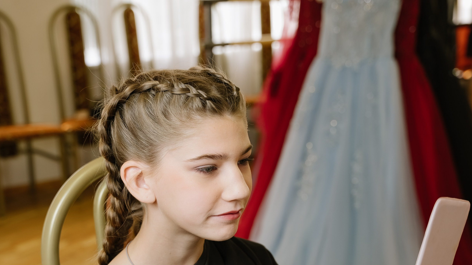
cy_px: 273
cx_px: 237
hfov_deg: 32.4
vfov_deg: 18.0
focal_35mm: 65
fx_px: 814
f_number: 3.5
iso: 400
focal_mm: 41.1
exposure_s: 1/160
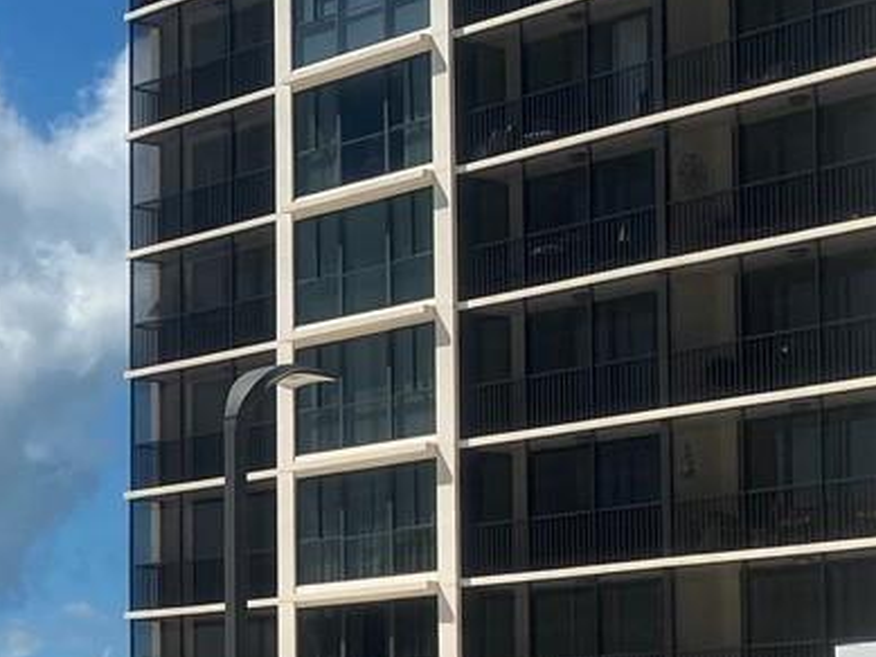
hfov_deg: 16.4
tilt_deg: +4.7
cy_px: 745
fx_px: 2709
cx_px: -522
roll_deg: -0.3
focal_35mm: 107
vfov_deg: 13.5
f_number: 1.8
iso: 32
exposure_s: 1/5236
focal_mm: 4.25
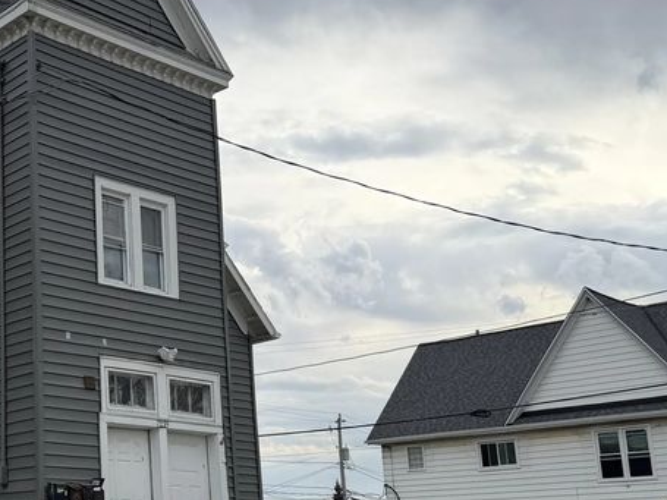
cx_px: 37
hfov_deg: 33.2
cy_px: 330
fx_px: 1040
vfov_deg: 26.9
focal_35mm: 54
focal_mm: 6.76
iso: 80
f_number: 1.78
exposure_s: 1/2445
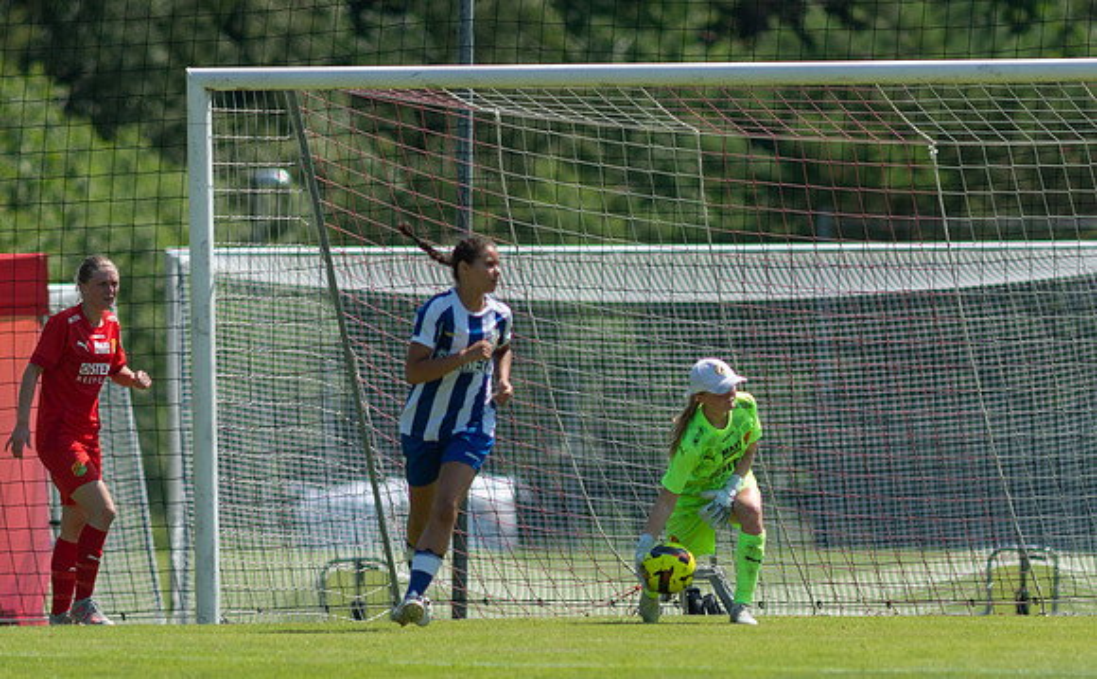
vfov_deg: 1.7
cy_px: 467
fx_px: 23354
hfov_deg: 2.7
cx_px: 701
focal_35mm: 783
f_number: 3.2
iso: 100
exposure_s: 1/1600
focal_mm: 300
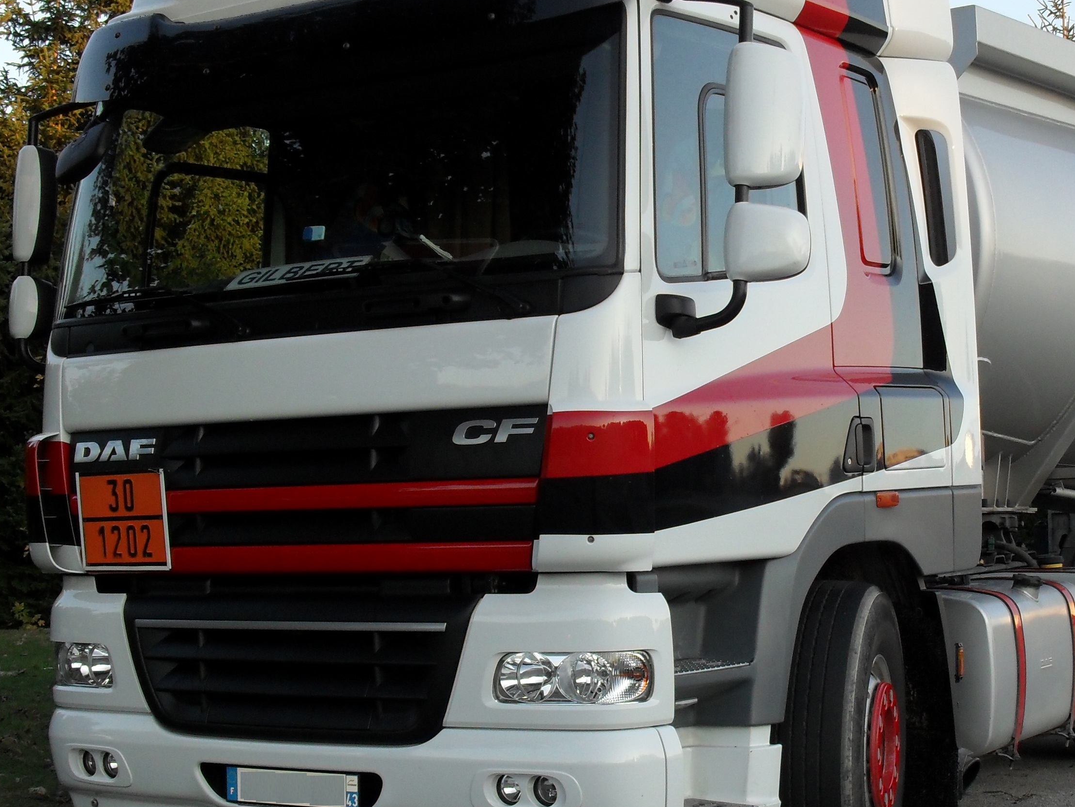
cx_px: 794
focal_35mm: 63
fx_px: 1957
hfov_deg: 30.3
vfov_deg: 23.3
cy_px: 432
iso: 100
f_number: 3.2
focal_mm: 6.3
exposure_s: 1/180
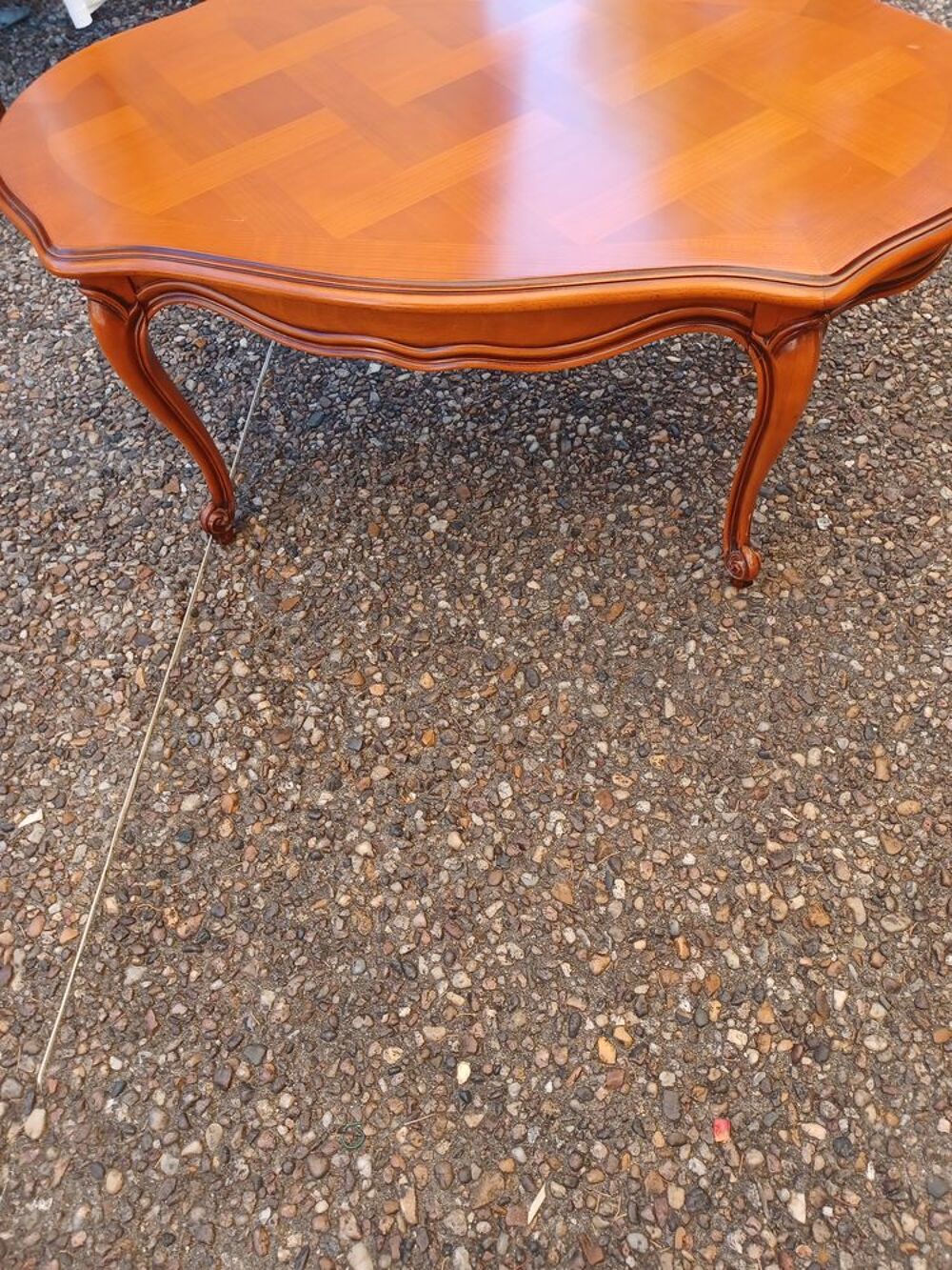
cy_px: 635
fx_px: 917
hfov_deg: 54.9
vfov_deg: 69.4
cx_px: 476
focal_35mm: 25
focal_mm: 4.6
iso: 50
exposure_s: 1/50
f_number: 1.8
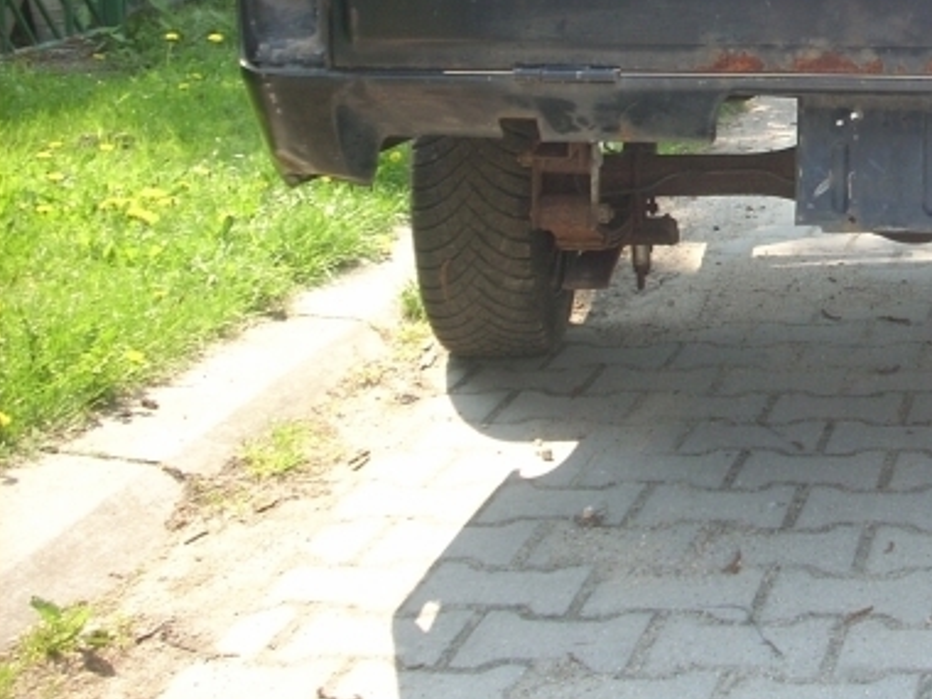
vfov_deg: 19.7
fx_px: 1965
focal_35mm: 73
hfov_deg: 25.5
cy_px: 33
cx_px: 910
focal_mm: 6.2
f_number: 2.8
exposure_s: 1/169
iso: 64
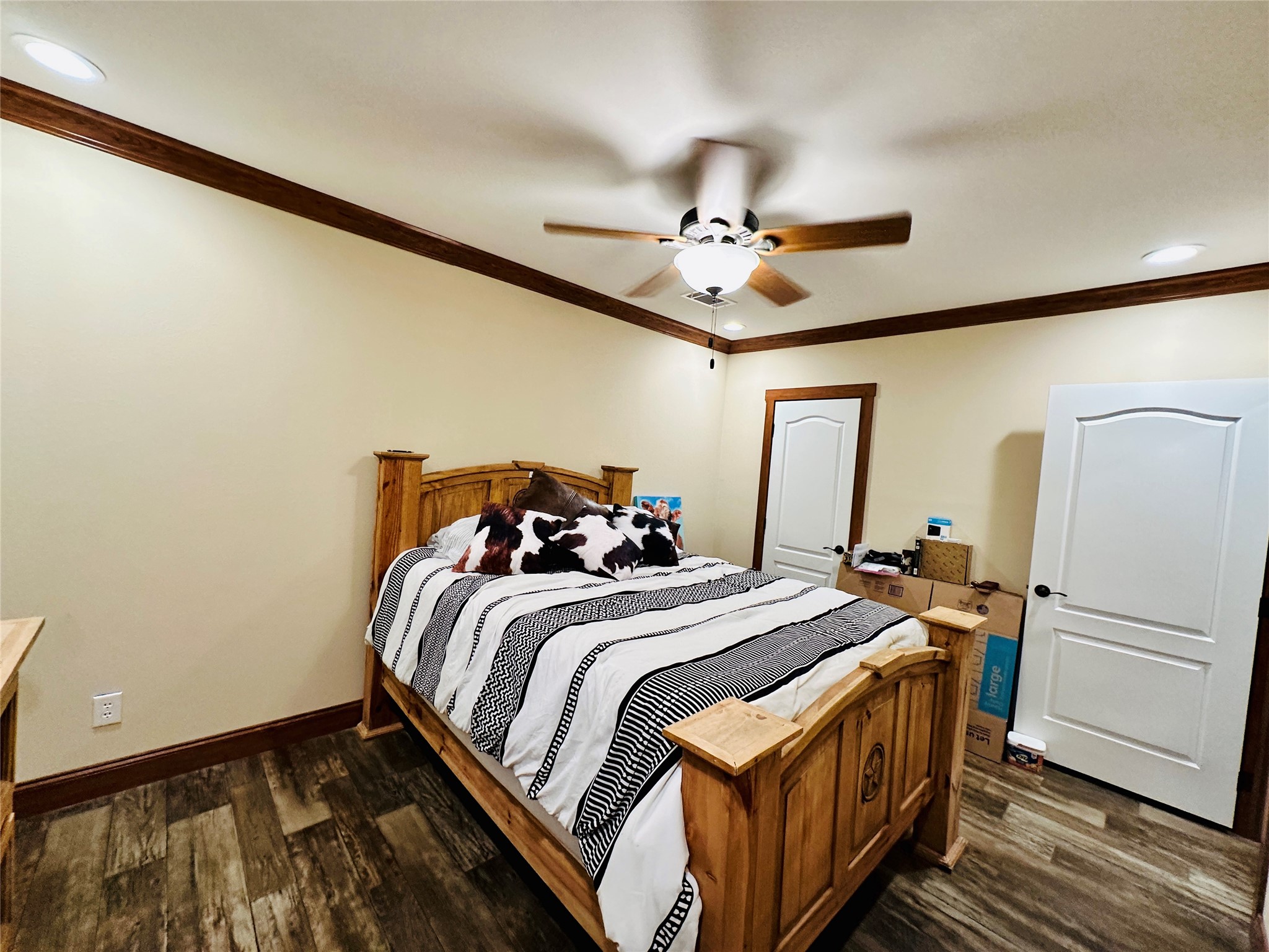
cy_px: 476
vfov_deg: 85.7
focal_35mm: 14
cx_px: 634
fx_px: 513
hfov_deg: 102.1
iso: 320
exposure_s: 1/120
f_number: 2.2
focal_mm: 2.22
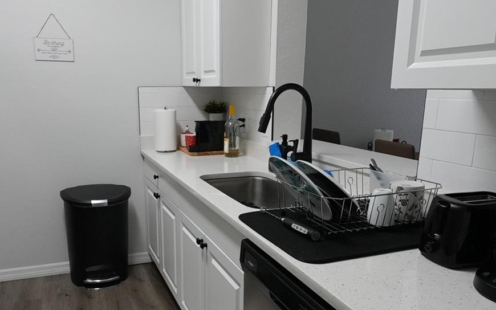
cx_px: 210
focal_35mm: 30
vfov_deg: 41.6
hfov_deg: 62.6
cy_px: 189
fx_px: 406
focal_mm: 11
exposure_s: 1/160
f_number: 4
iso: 1000
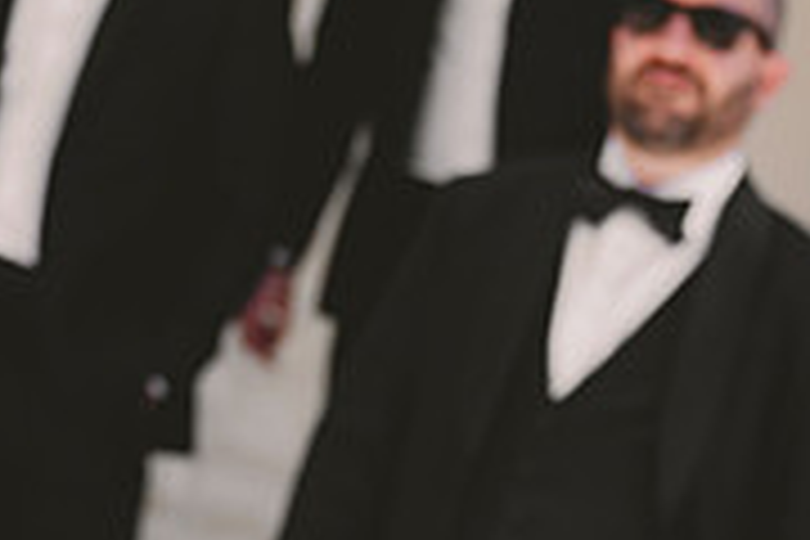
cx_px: 652
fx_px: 3847
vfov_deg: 8.0
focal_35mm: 171
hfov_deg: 12.0
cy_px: 558
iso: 160
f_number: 2.8
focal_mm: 53
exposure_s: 1/640
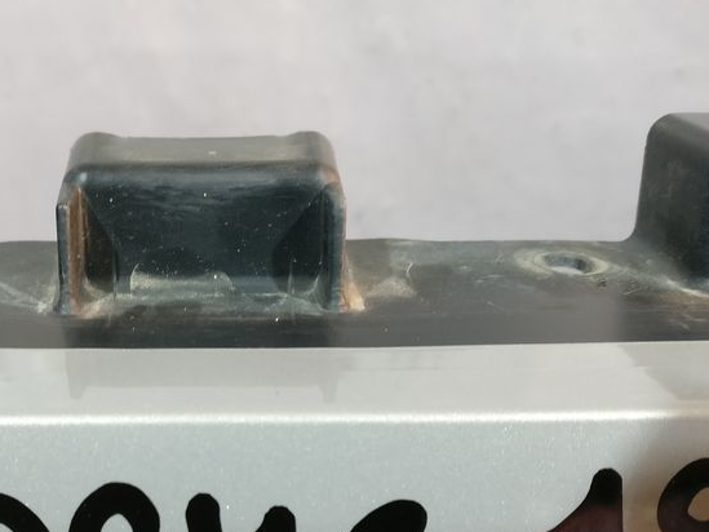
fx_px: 1045
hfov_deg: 36.9
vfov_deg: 28.3
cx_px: 209
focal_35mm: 51
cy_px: 364
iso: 400
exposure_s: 1/20
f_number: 2
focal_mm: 4.26
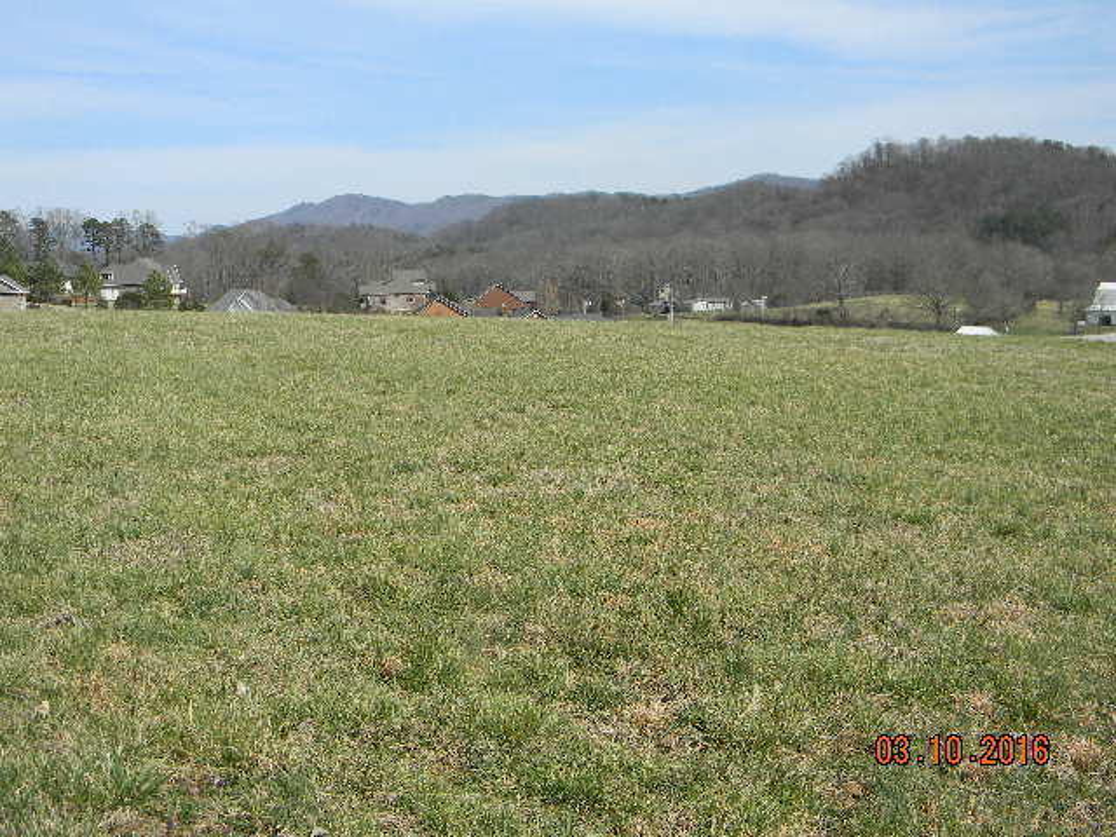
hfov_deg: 40.4
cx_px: 558
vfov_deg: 30.9
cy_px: 418
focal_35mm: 47
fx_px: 1515
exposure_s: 1/761
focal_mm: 8.6
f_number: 3.9
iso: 80
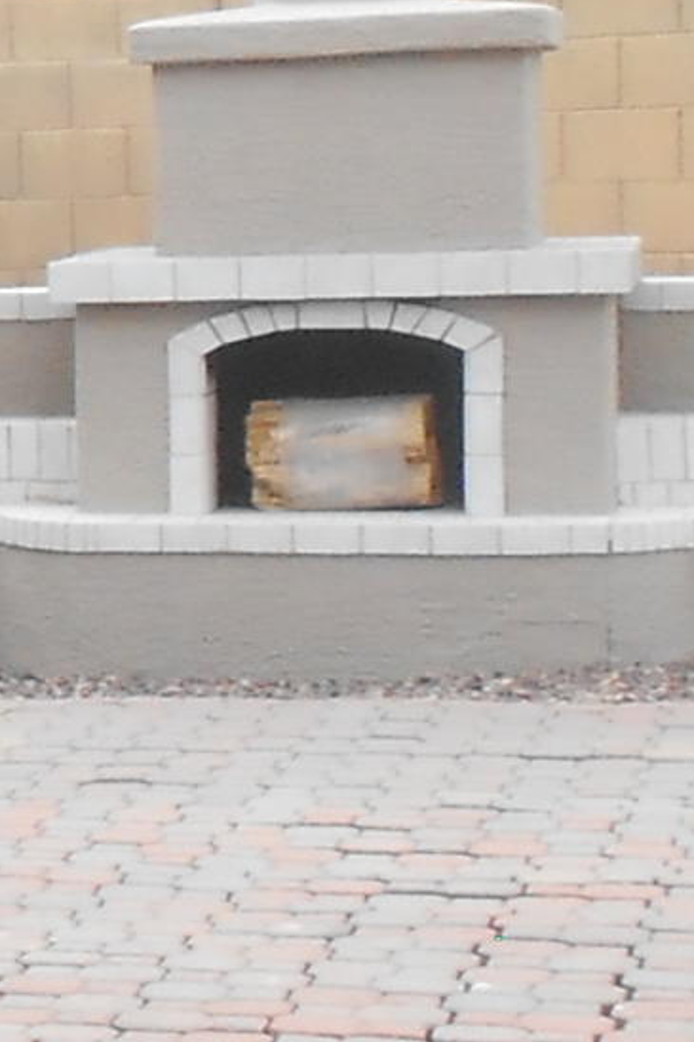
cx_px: -1742
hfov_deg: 7.5
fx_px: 4282
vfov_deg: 13.8
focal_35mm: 148
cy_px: 321
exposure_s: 1/250
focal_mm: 4.6
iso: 160
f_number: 3.5
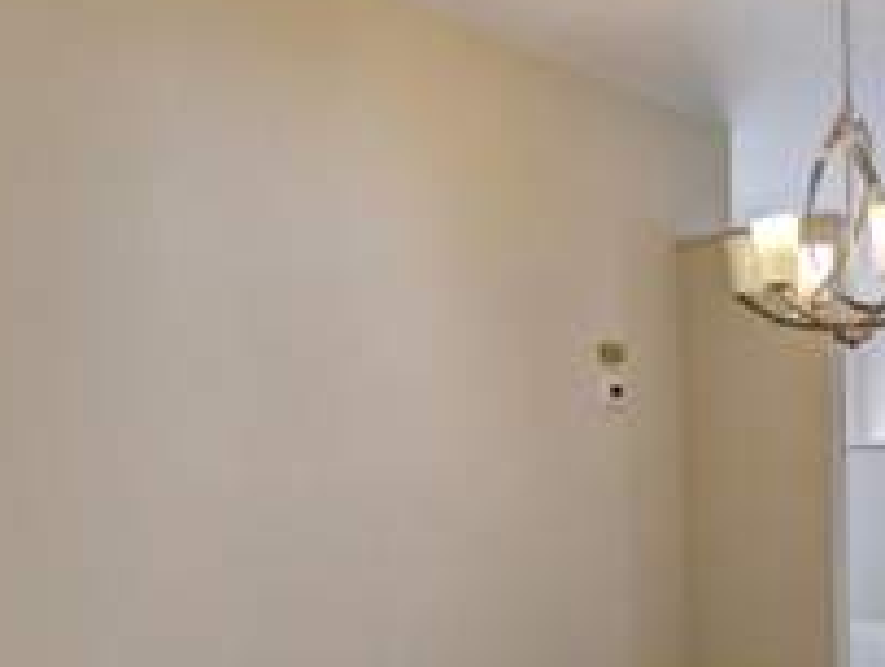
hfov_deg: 52.0
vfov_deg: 41.5
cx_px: 641
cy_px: 425
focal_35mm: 34
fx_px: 871
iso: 640
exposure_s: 1/30
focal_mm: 10
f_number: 8
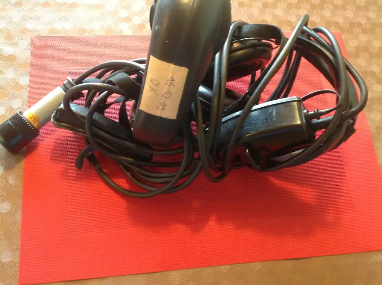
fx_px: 385
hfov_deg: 52.7
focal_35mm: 35
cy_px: 142
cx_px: 191
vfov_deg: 40.6
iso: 250
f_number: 2.4
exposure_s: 1/15
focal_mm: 4.28
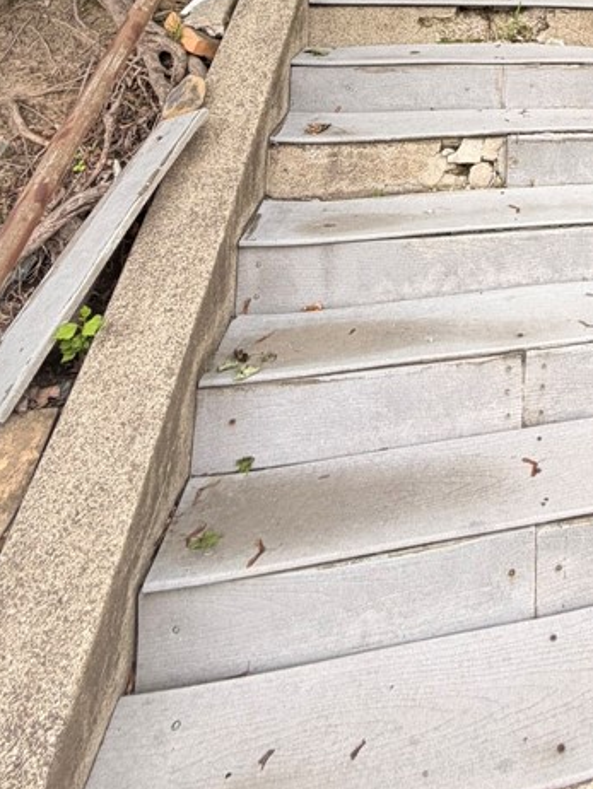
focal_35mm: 31
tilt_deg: +0.8
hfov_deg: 39.1
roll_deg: -1.5
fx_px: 707
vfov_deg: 44.9
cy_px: -70
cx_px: 619
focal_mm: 2.22
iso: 40
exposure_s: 1/163
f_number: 2.2
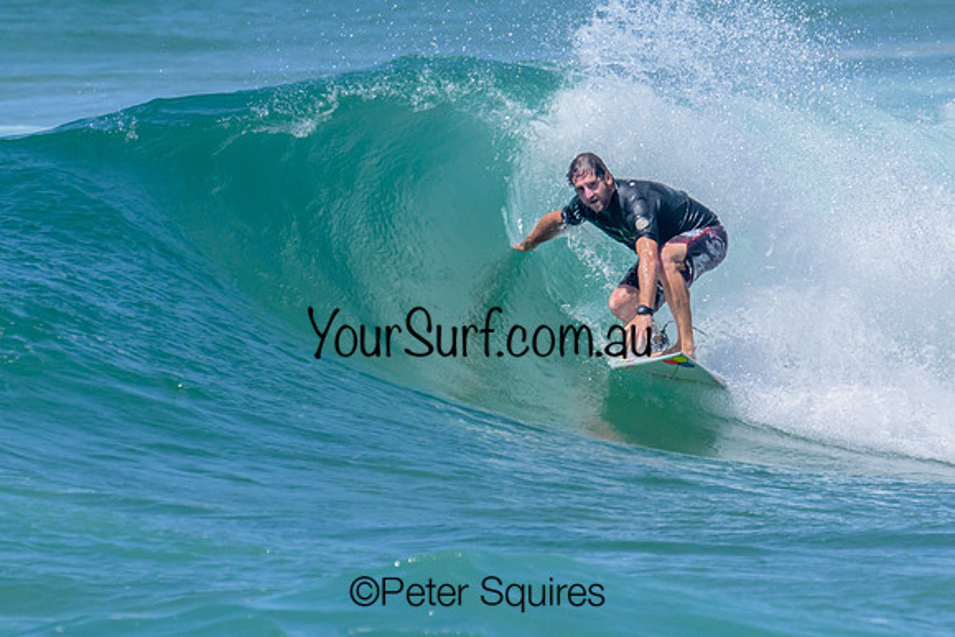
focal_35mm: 1098
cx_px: 555
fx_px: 29125
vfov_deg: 1.3
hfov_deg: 1.9
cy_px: 207
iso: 1600
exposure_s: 1/2000
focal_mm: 800
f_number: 16
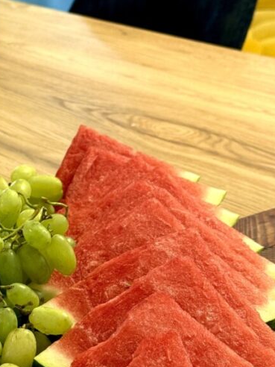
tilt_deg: -23.4
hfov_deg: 14.5
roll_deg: +1.8
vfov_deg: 19.6
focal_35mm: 100
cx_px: -9
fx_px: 1059
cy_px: 238
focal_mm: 6.76
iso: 80
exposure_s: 1/50
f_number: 1.78
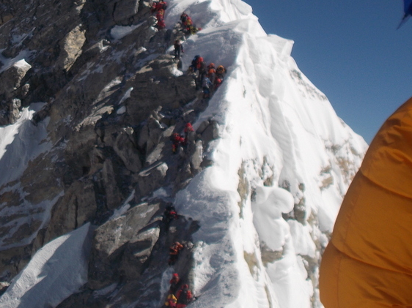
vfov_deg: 16.5
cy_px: 67
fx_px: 1059
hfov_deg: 21.7
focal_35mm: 89
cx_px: 68
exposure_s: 1/250
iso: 80
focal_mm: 9
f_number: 11.3
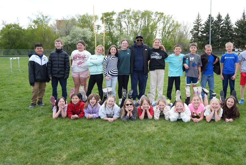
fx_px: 267
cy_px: 80
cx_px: 140
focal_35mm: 39
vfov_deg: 34.2
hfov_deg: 49.4
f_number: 4
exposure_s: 1/2000
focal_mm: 22
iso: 800
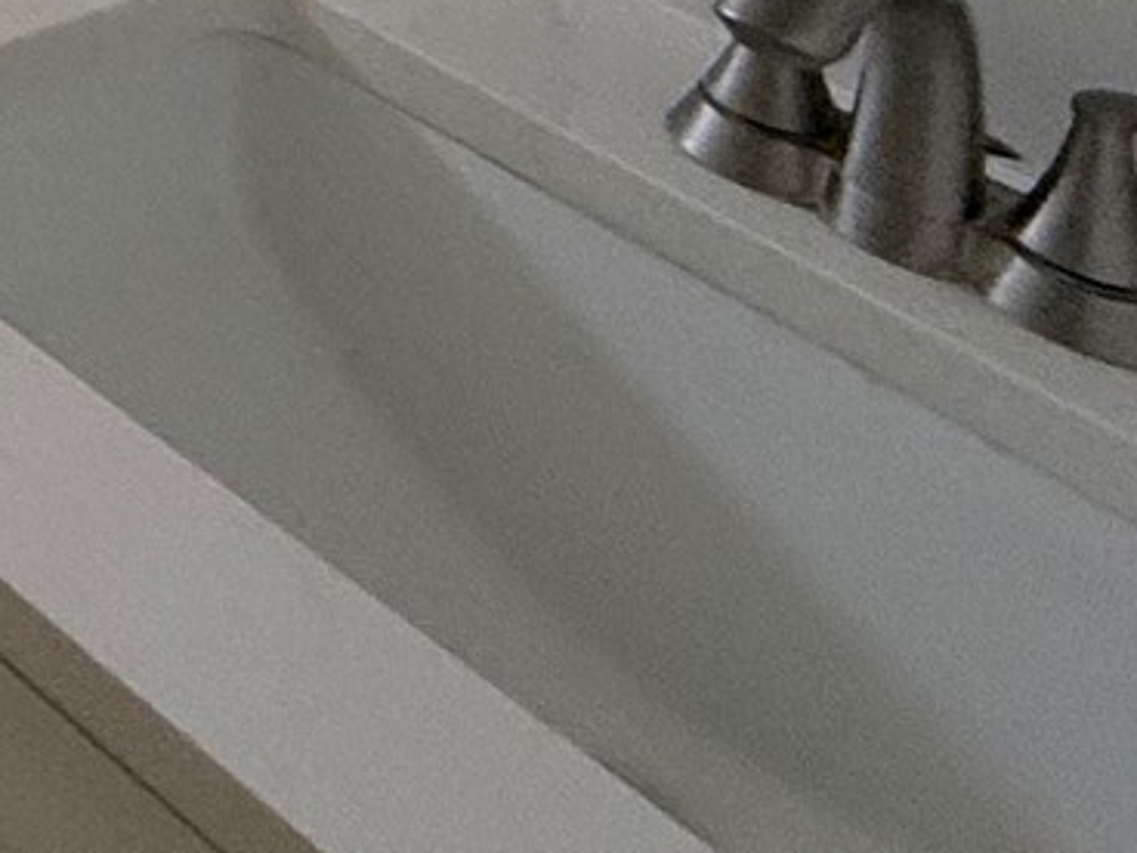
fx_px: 2562
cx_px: -1217
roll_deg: +0.0
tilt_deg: -6.1
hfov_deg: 17.2
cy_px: -1178
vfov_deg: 13.7
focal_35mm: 78
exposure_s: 1/99
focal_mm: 2.22
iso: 250
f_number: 2.2
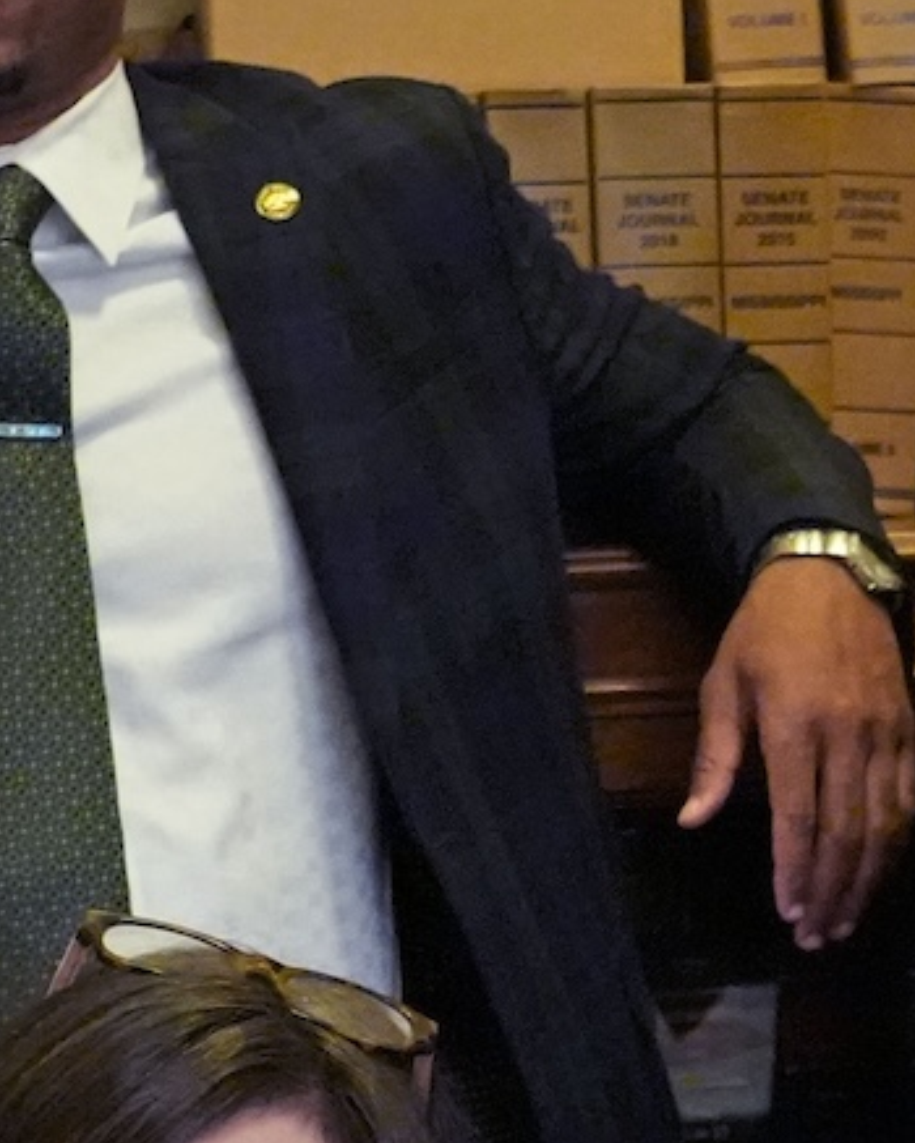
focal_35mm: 176
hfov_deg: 8.7
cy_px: 1045
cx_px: 1208
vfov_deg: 10.9
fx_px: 5954
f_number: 4.5
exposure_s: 1/160
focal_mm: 41
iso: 12800
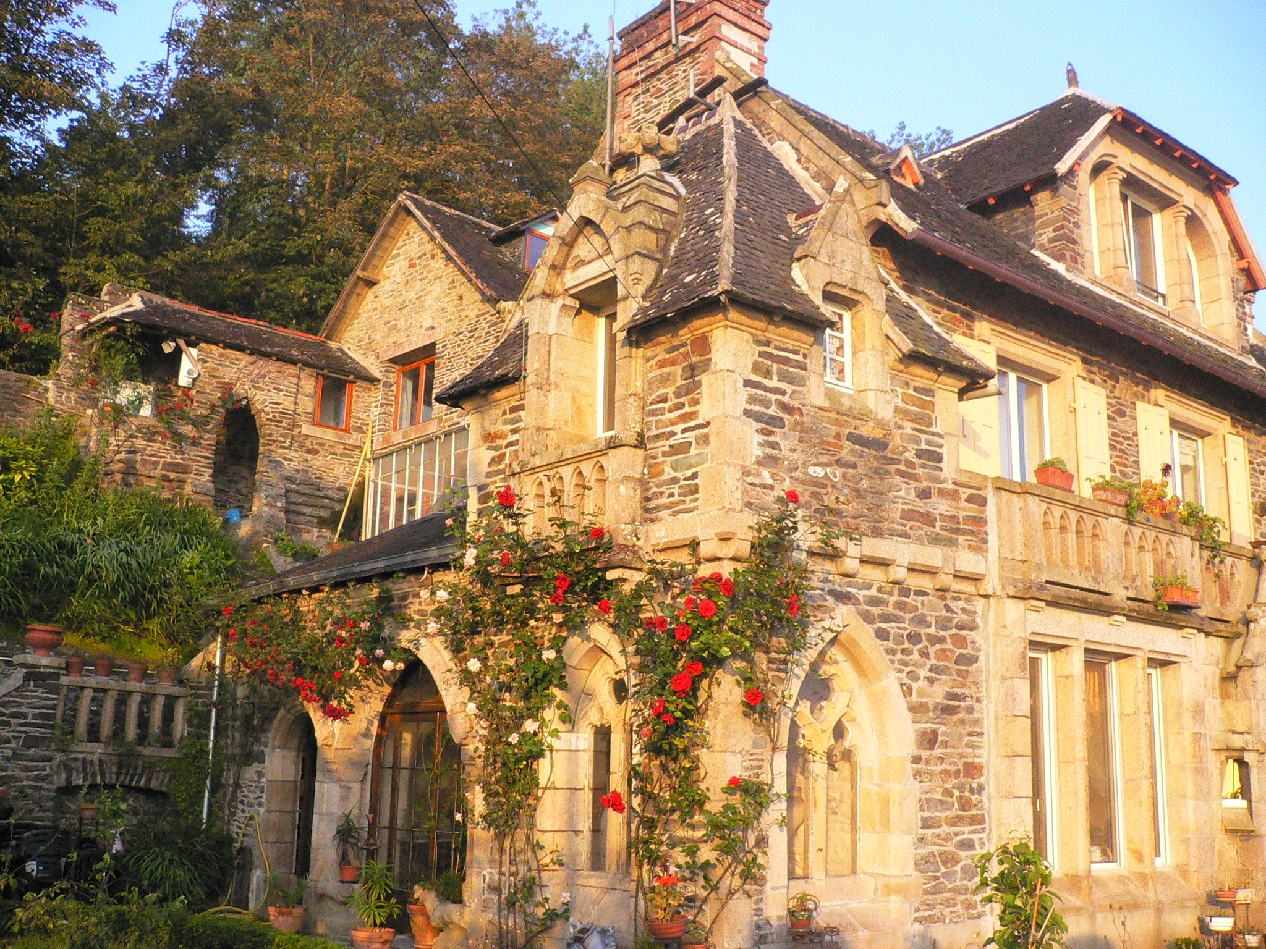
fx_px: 1280
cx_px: 633
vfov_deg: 40.7
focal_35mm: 35
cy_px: 474
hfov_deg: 52.6
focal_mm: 5.8
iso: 400
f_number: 2.8
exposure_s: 1/1300
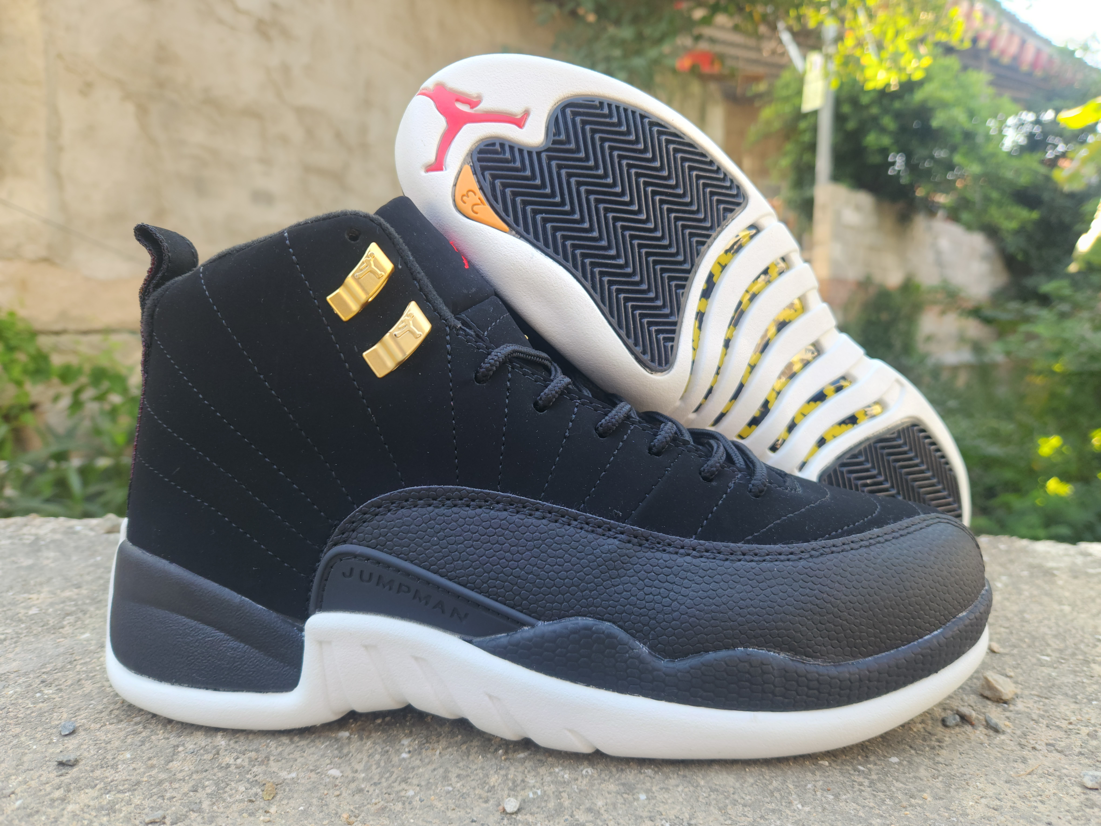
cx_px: 550
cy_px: 413
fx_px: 732
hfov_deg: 73.9
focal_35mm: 23
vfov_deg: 58.9
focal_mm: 5.4
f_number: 1.8
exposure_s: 1/100
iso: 25
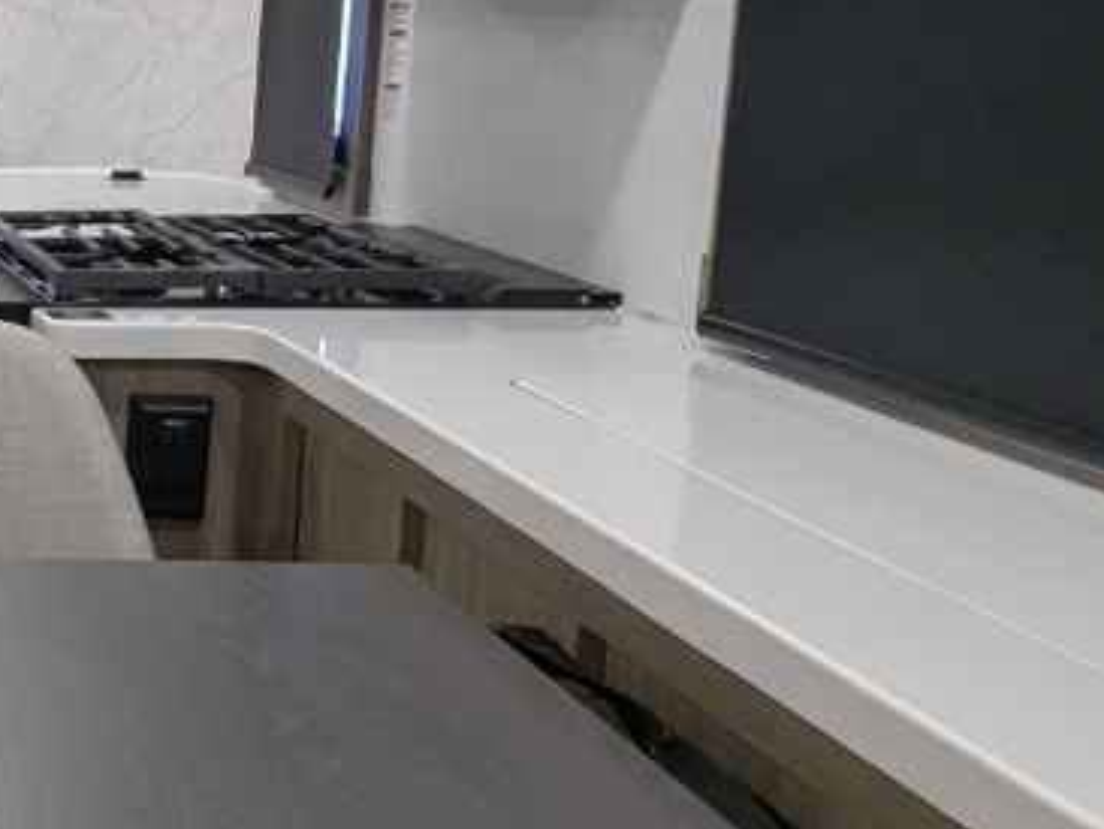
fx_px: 1947
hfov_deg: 25.8
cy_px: 365
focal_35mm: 61
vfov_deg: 24.0
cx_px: -427
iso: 245
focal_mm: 2.35
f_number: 2.2
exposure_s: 1/66.7
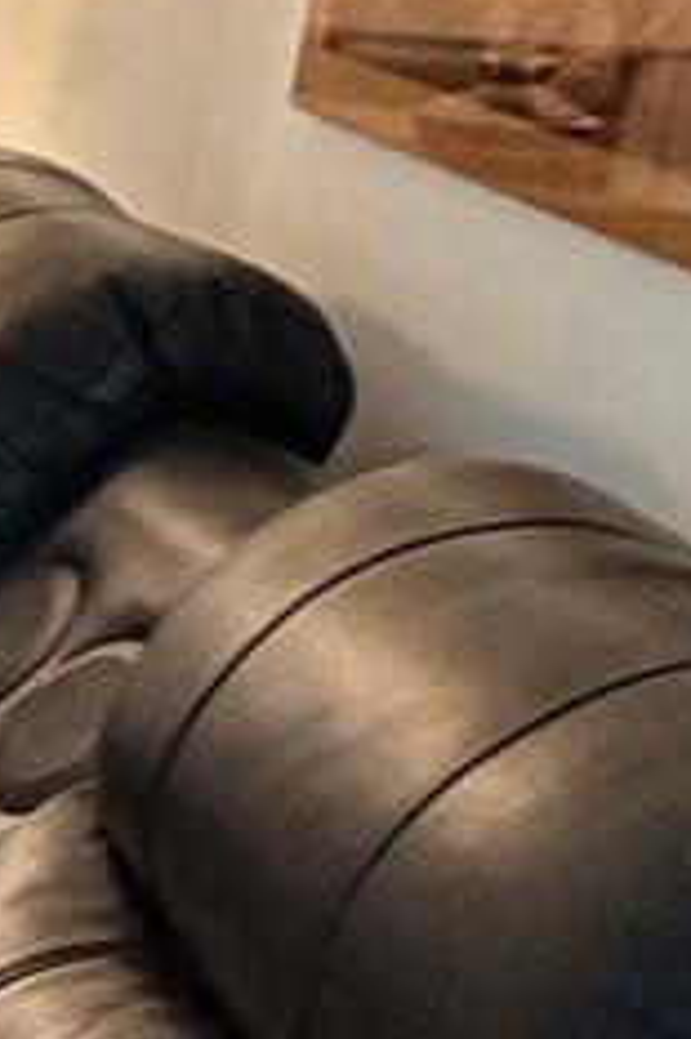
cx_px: -2140
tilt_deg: -13.2
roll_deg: -1.8
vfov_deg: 20.3
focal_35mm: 100
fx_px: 2883
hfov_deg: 7.9
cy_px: 259
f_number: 2.2
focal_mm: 2.22
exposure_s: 1/60
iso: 400
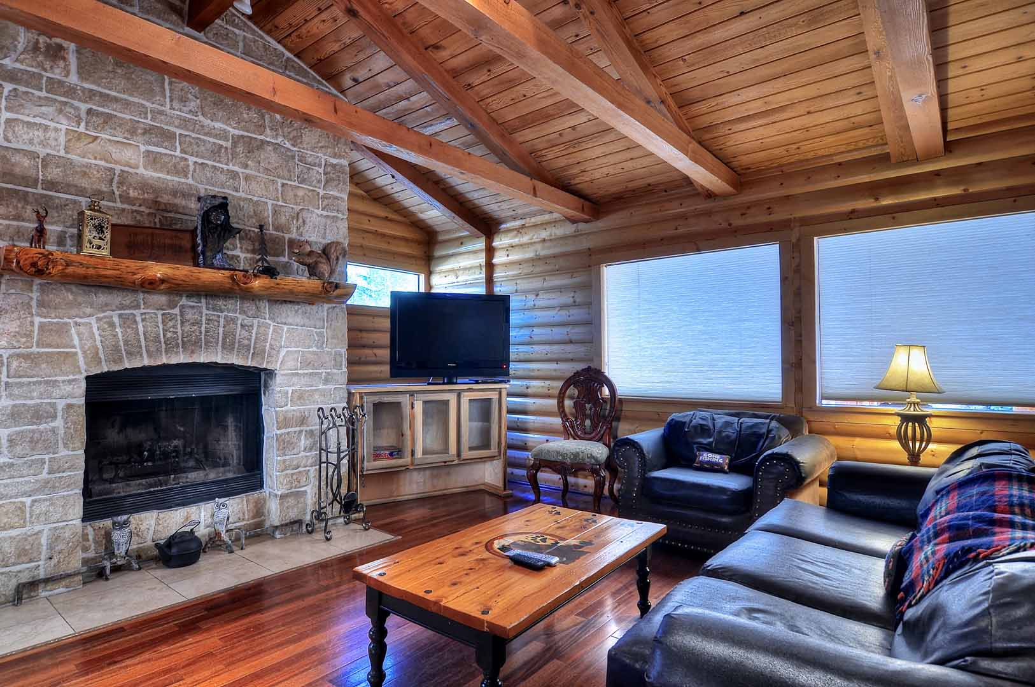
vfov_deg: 67.2
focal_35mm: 18
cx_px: 518
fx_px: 517
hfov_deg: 90.1
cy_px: 344
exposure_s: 1/4
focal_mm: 12
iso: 200
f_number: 7.1
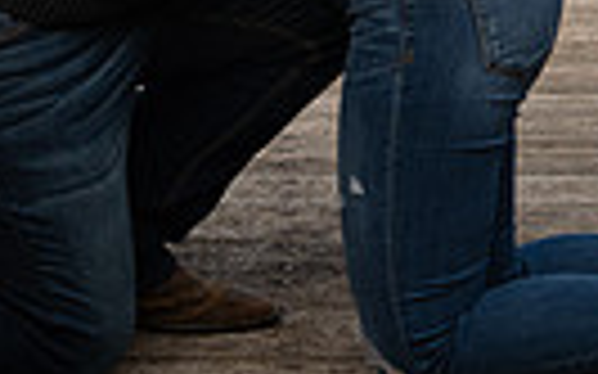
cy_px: -327
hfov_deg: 7.6
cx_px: 214
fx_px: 4529
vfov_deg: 4.7
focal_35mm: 278
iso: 100
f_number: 2.8
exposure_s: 1/500
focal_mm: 60
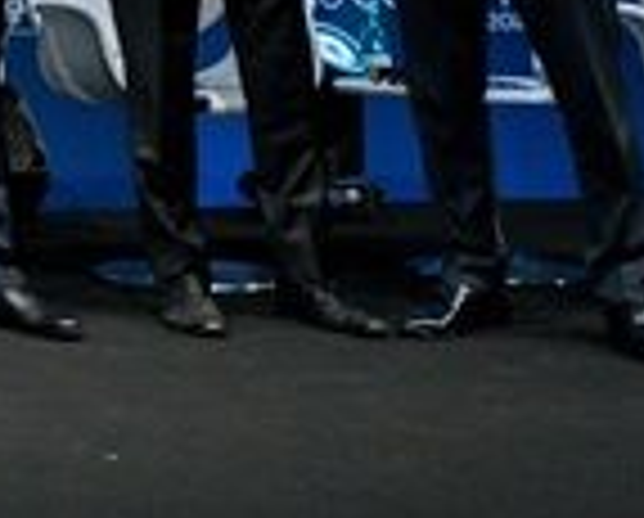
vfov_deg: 11.4
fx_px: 2330
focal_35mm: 122
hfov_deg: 12.2
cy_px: -513
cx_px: -959
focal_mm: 22
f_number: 5
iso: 800
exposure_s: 1/200
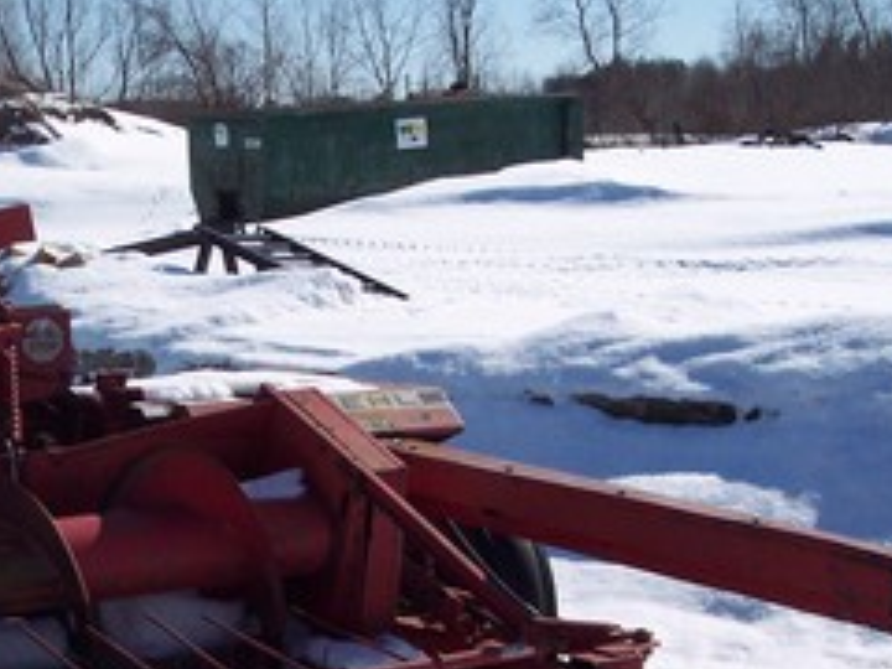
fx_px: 2216
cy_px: 452
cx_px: 167
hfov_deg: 22.4
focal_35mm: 86
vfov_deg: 17.1
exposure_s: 1/1000
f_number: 4.8
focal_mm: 8
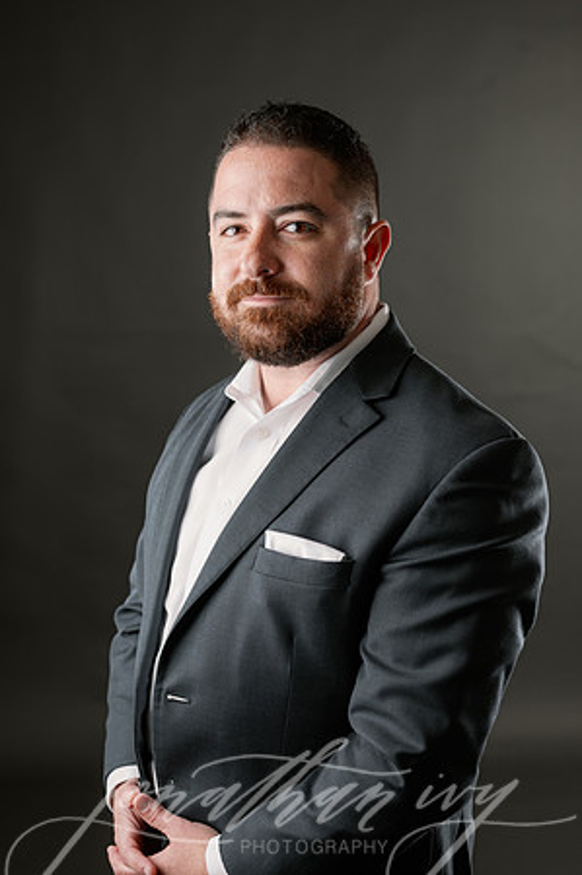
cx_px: 291
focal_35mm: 50
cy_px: 438
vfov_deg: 39.6
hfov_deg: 26.9
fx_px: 1215
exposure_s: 1/200
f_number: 5
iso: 100
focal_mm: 50
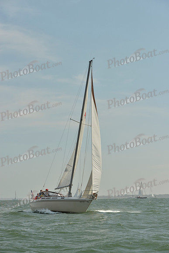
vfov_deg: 28.8
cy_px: 126
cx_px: 84
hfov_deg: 19.5
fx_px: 493
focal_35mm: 70
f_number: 9
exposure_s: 1/1250
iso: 200
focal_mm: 70
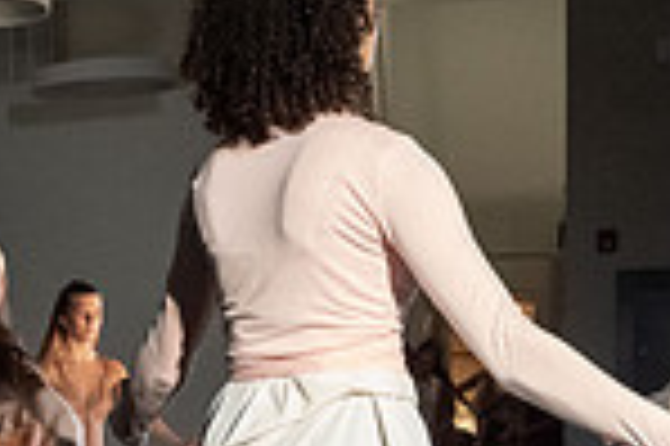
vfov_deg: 12.0
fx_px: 2064
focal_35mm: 111
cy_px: 538
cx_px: -27
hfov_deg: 17.9
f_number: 5
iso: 6400
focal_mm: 28
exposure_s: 1/400
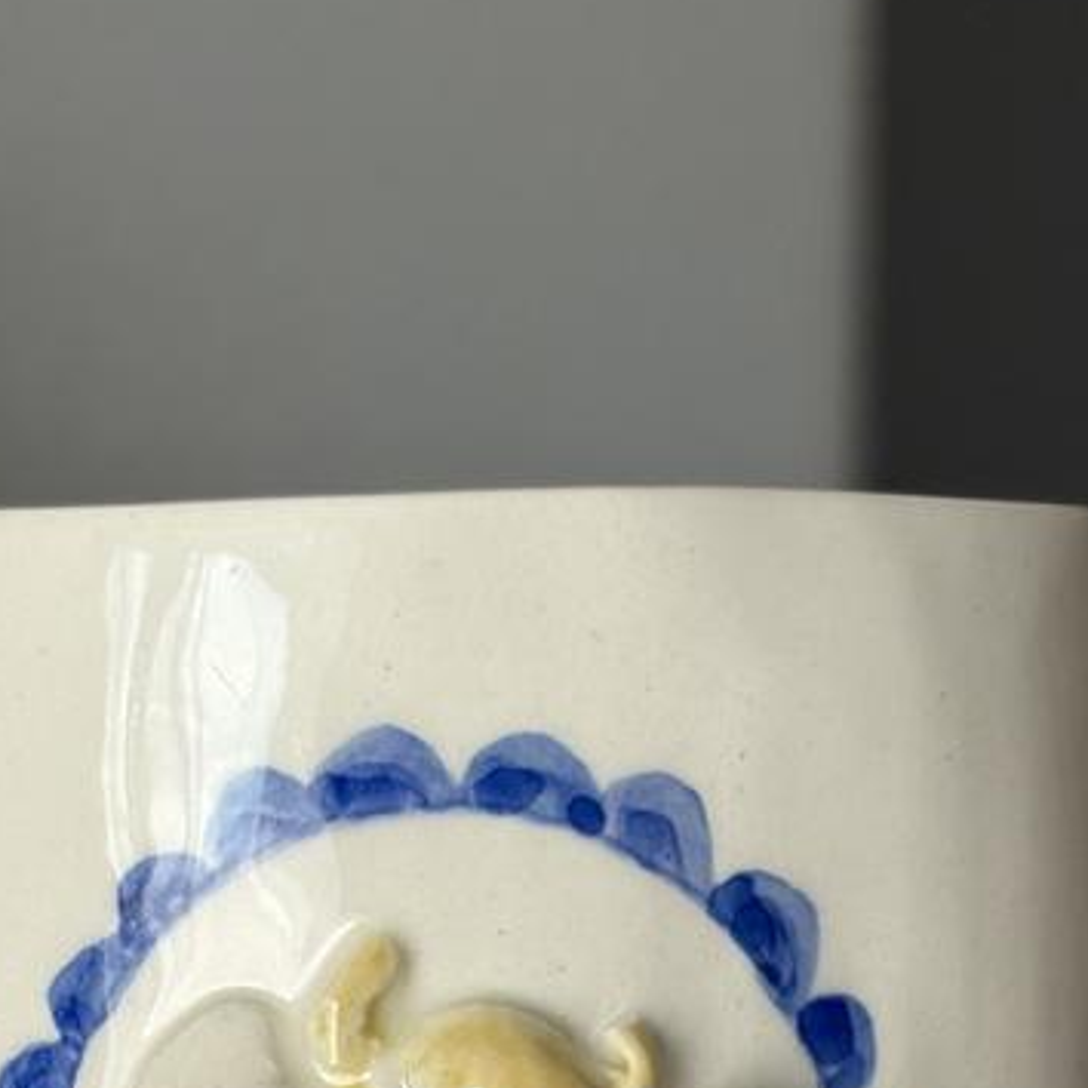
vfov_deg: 12.9
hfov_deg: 13.1
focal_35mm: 133
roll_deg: -0.4
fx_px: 4729
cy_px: 1183
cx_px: 301
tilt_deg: -11.0
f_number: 1.6
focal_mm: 5.96
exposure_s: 1/249
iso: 32
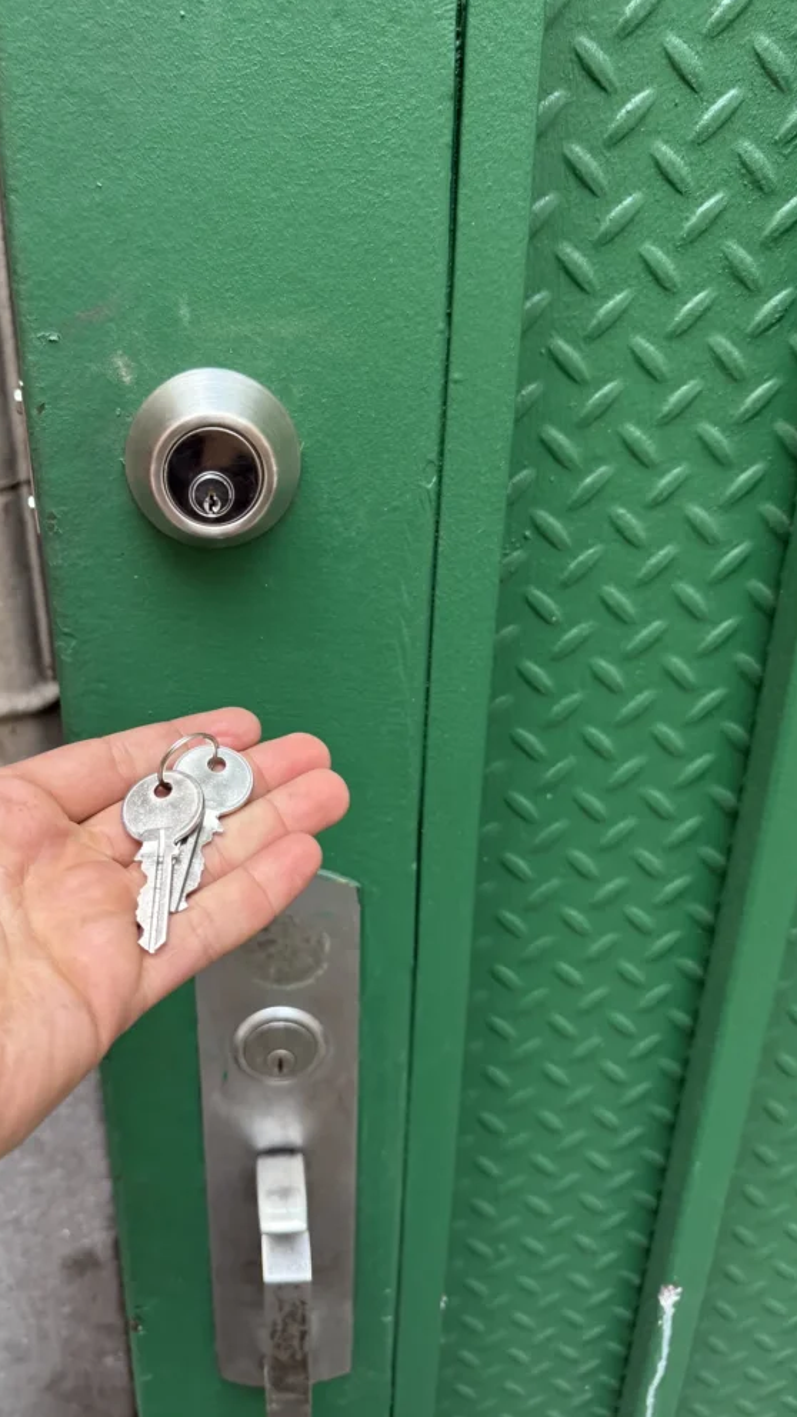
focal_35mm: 27
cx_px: 274
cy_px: 693
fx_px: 1014
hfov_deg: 42.4
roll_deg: +0.8
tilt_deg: -23.4
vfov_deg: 69.9
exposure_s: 1/120
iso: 160
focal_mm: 6.76
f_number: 1.78
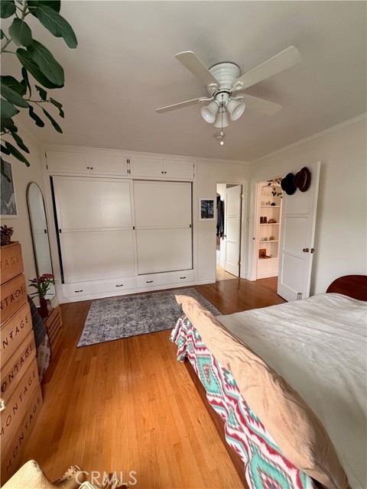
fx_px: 198
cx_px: 184
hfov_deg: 85.7
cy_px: 244
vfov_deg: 102.1
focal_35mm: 14
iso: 640
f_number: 2.2
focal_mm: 2.22
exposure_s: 1/60
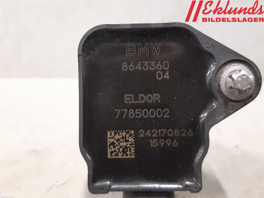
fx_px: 198
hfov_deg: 67.3
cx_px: 132
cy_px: 99
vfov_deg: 53.1
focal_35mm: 26
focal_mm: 3.93
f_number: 1.7
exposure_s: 1/25
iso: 200
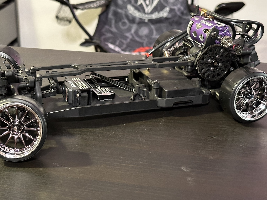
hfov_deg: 30.2
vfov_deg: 22.9
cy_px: 76
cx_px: 103
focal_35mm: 64
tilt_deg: -19.9
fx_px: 494
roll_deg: -1.1
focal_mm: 6.86
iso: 400
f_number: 1.78
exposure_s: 1/40
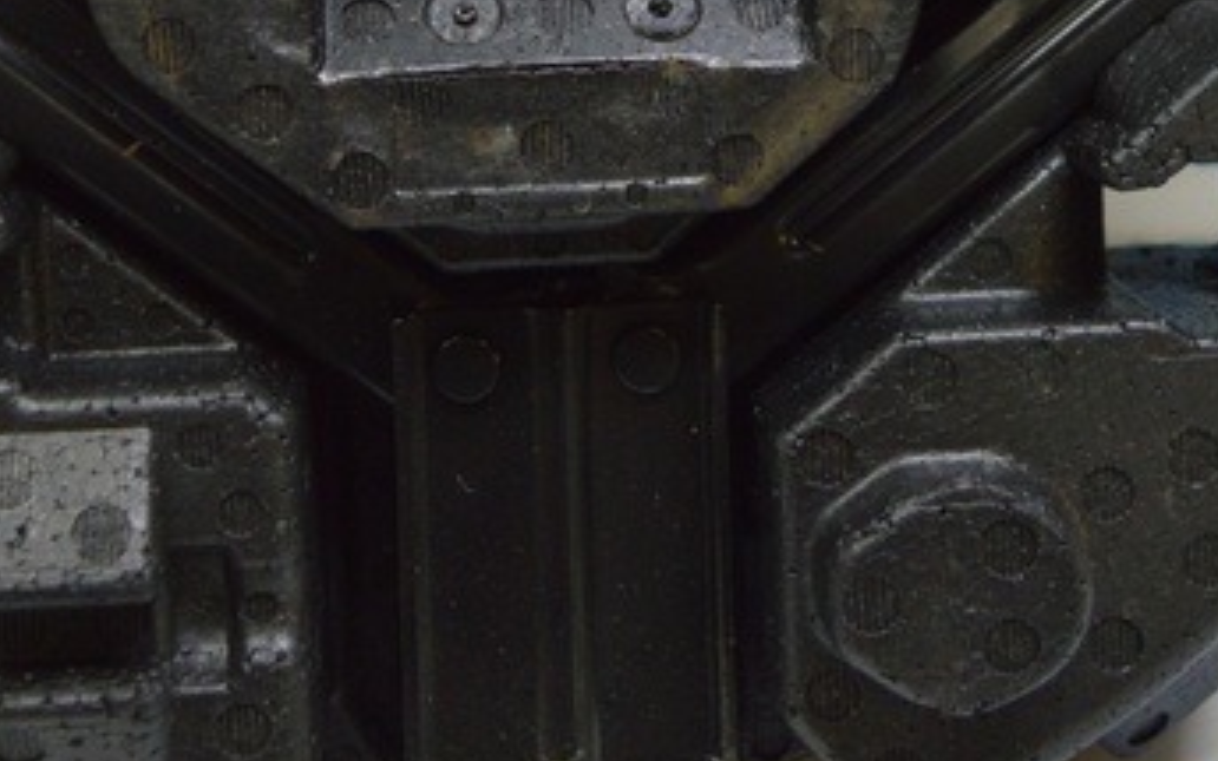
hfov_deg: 22.8
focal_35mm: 91
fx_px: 3021
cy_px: -165
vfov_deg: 13.9
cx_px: 524
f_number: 3.5
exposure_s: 1/80
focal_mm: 20
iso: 400
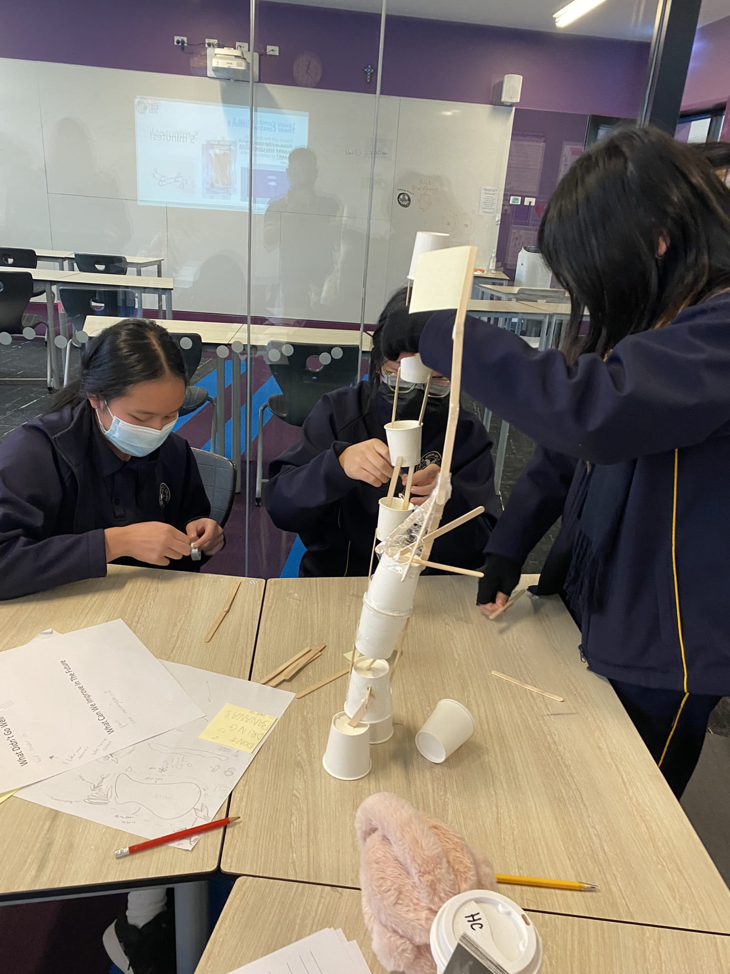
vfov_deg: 67.3
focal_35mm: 26
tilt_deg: -23.0
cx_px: 365
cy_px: 487
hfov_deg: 53.1
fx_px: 731
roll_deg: -5.5
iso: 160
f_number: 1.8
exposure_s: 1/60
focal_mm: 4.25
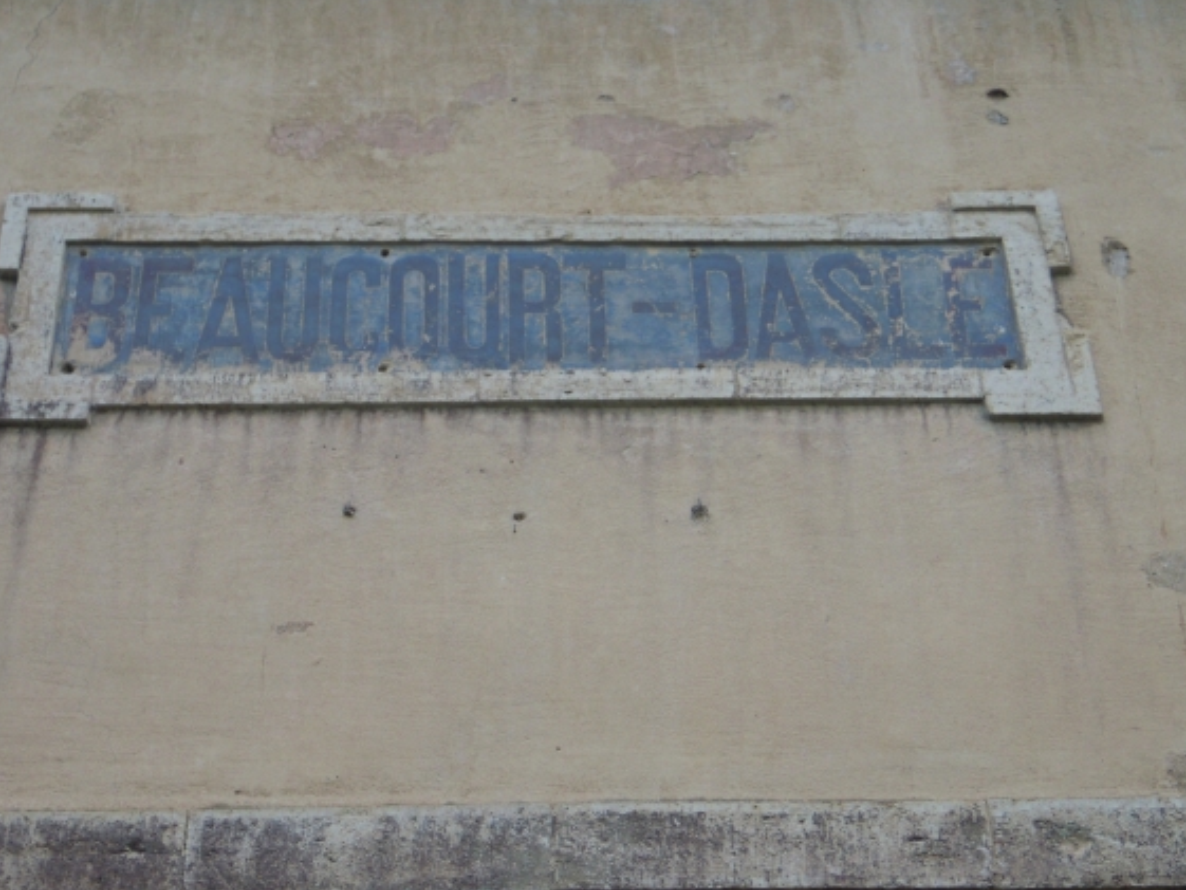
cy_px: 613
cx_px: 567
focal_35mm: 77
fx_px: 2639
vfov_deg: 19.1
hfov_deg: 25.3
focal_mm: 9.6
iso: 100
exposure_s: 1/400
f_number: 3.7
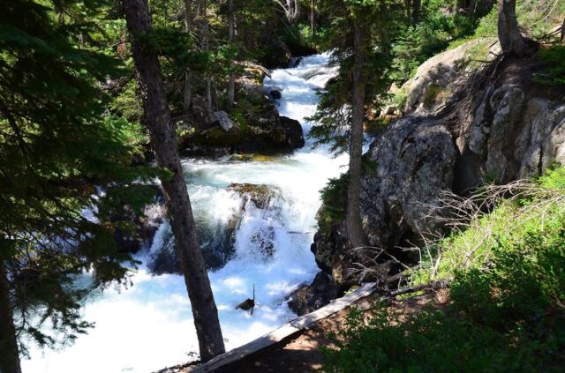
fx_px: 517
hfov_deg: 57.4
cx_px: 282
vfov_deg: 39.7
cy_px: 186
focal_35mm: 33
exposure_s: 1/250
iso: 200
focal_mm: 22
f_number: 8
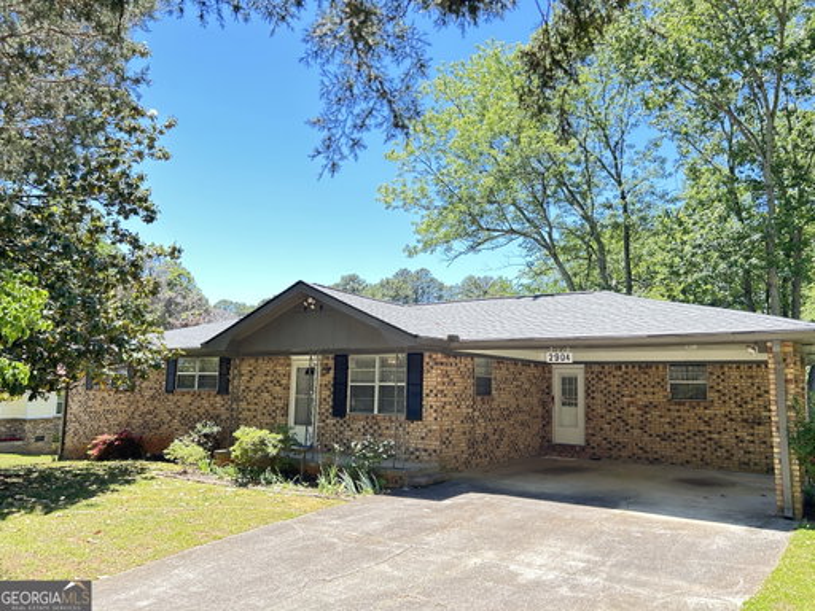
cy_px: 306
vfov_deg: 53.1
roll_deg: -0.2
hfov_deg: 67.3
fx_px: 612
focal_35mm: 26
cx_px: 408
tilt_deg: +7.3
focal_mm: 5.7
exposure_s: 1/351
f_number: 1.5
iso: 50
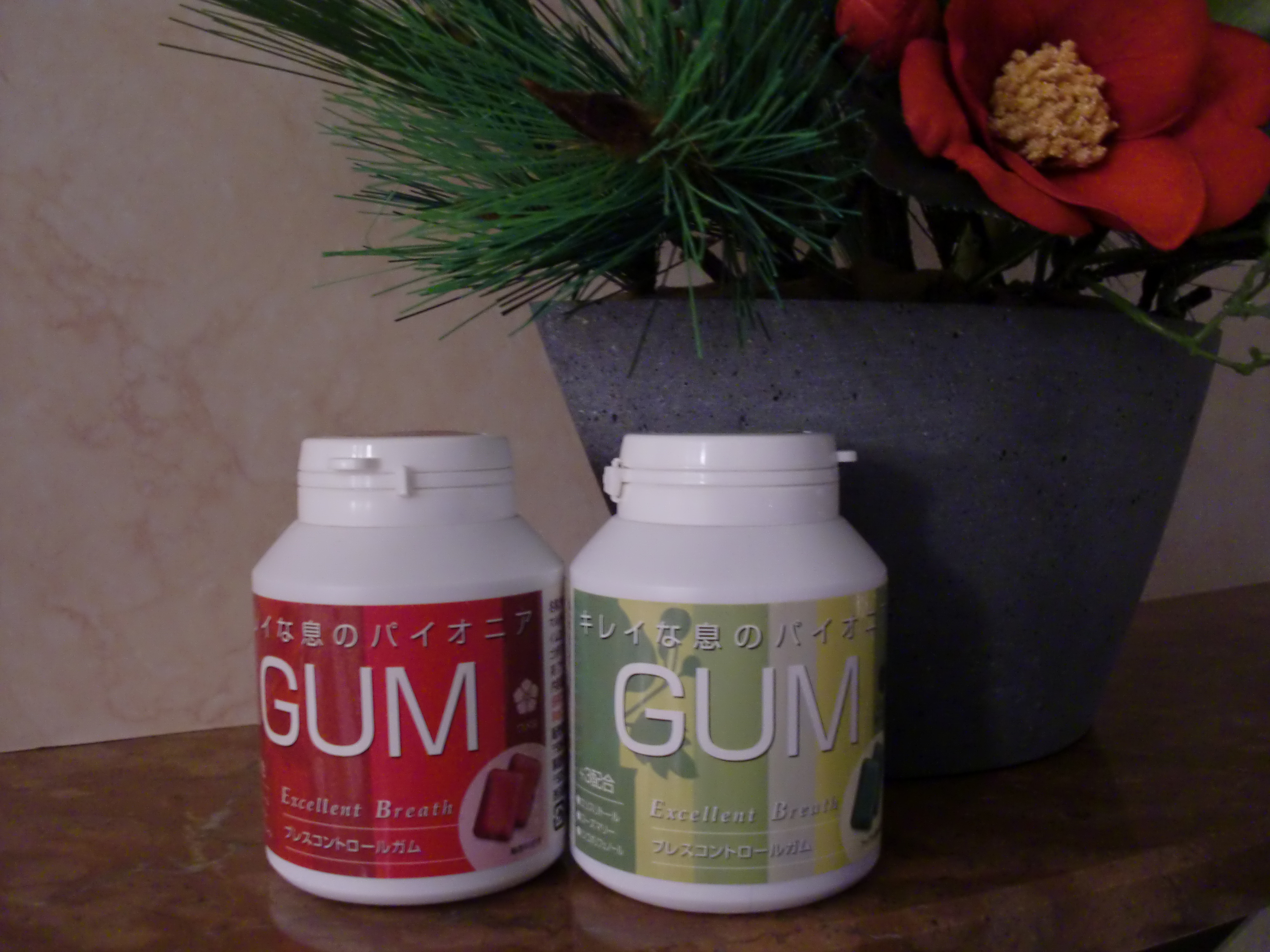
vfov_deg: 39.7
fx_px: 1321
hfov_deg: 51.4
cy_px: 476
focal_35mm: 36
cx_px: 635
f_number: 2.8
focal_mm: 6.3
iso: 400
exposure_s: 1/8
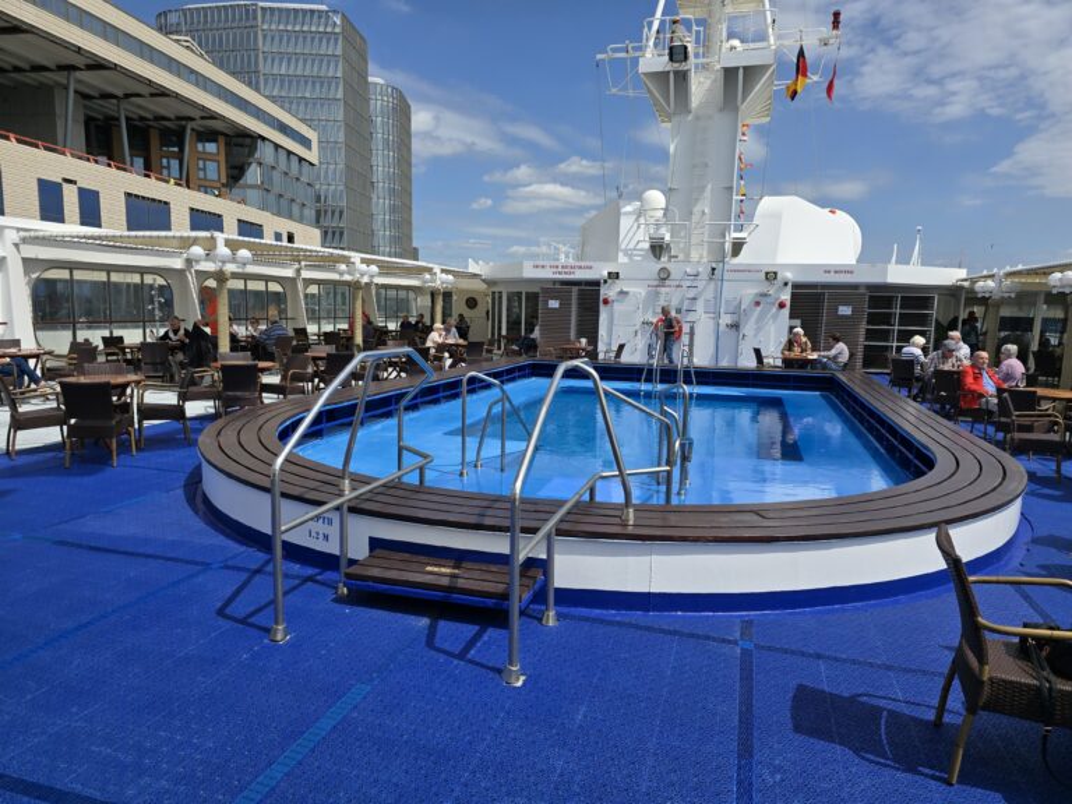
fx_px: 712
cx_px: 536
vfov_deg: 58.9
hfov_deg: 73.9
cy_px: 402
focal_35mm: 23
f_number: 1.7
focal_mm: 6.3
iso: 12
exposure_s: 1/1283
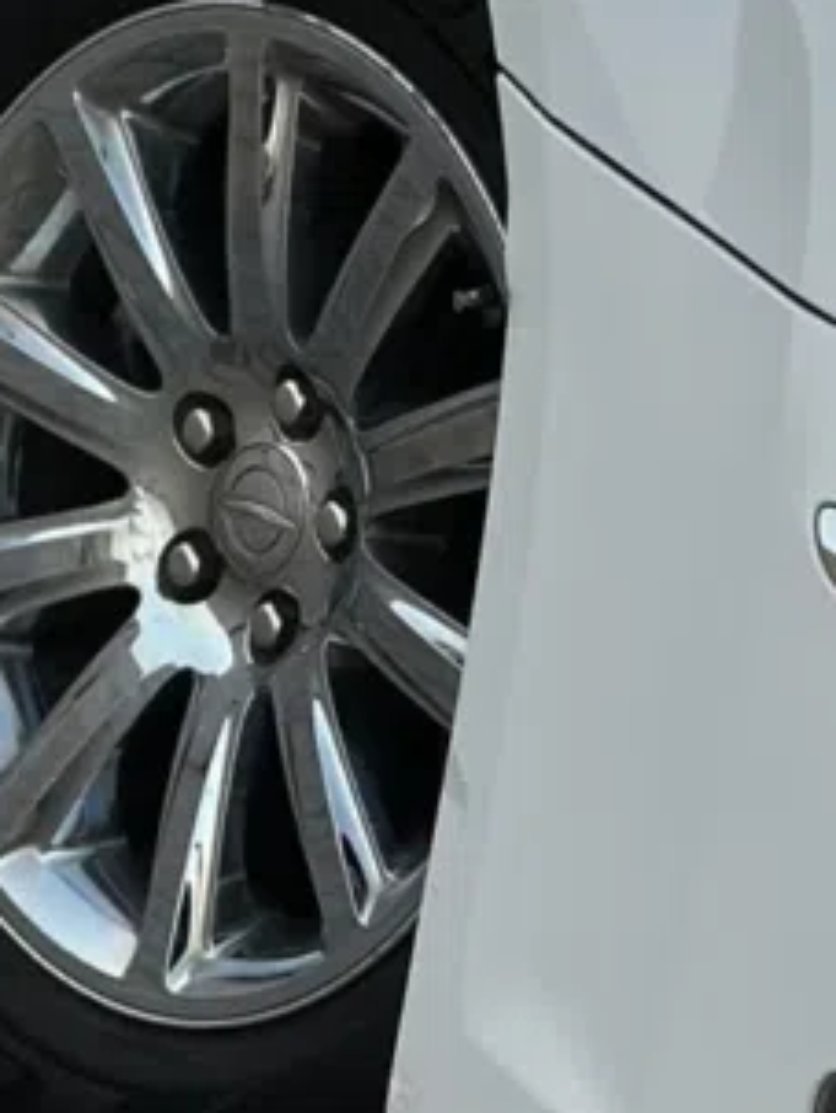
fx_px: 6978
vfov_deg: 9.0
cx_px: 424
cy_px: -149
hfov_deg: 6.9
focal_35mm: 217
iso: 80
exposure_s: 1/272
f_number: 1.78
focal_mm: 6.86
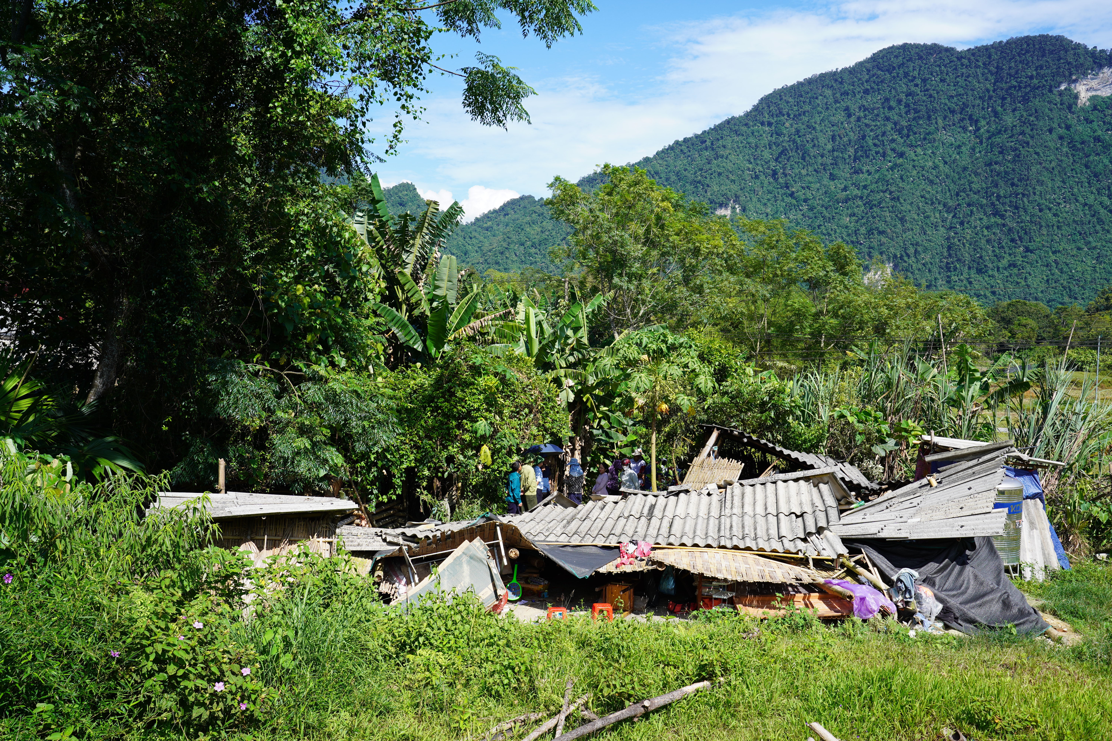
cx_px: 556
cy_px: 370
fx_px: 1019
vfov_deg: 40.0
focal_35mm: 33
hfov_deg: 57.2
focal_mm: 33
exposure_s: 1/125
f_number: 9
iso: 100
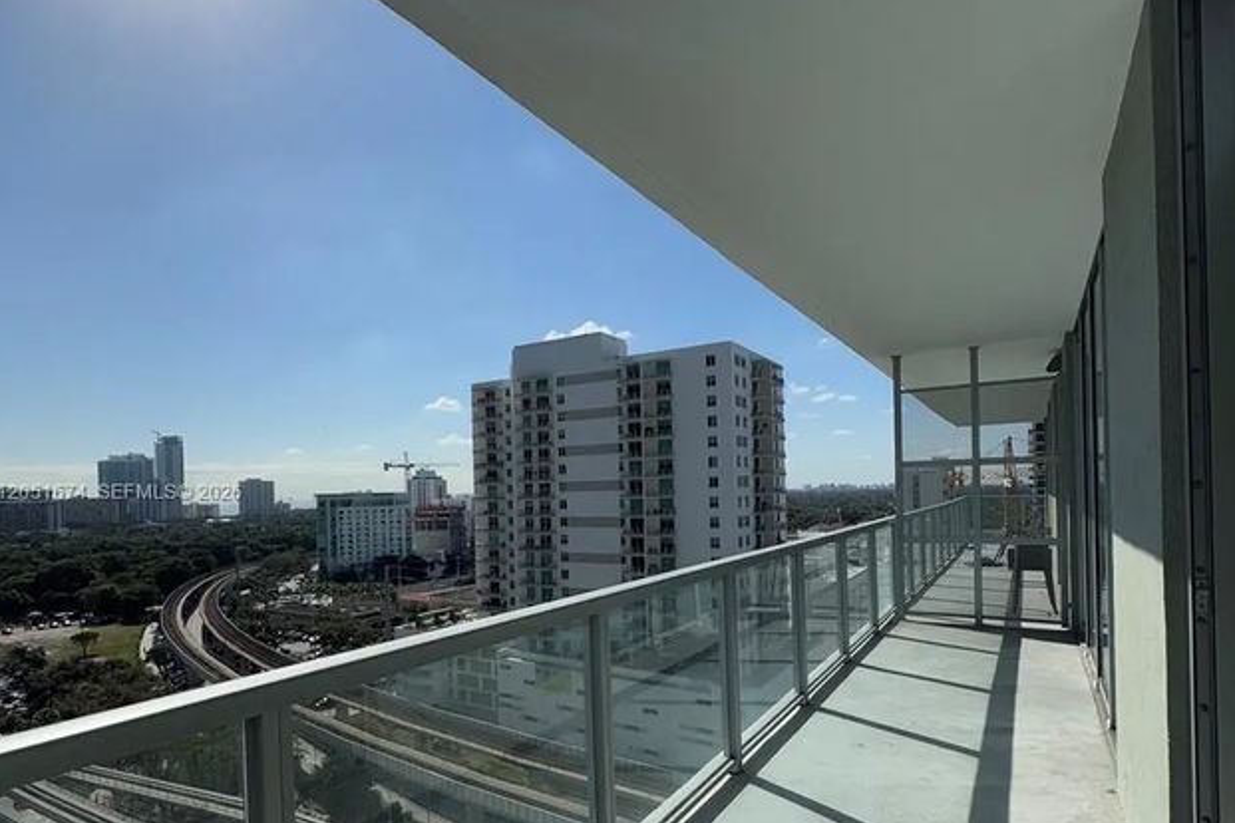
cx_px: 617
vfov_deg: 61.4
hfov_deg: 84.0
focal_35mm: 20
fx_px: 686
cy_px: 494
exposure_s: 1/3906
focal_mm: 2.22
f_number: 2.2
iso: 40
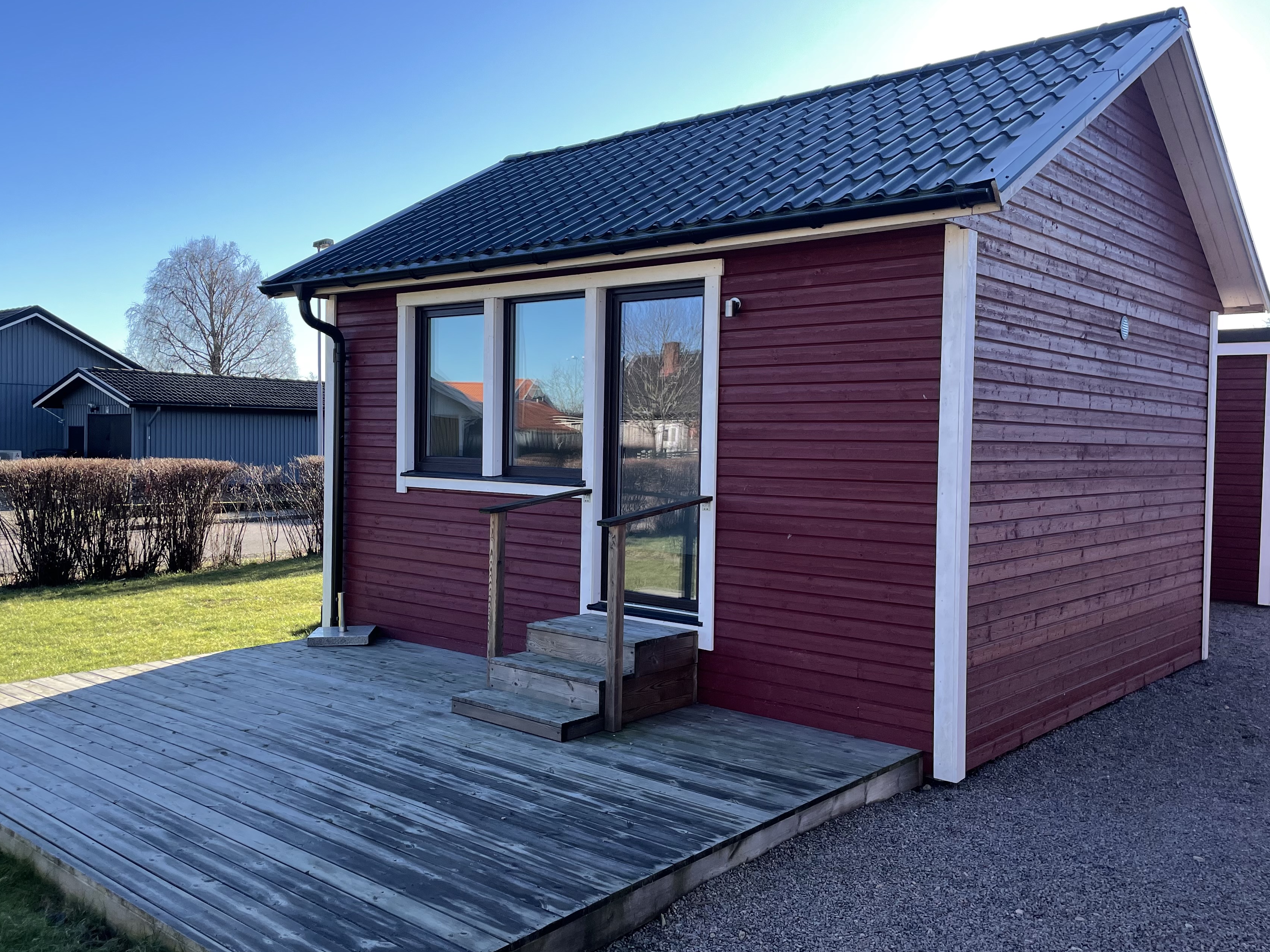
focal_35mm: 31
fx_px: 1137
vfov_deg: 45.4
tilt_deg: -1.3
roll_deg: -0.9
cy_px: 473
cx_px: 556
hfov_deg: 58.2
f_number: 1.6
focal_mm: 4.2
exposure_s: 1/1742
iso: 32
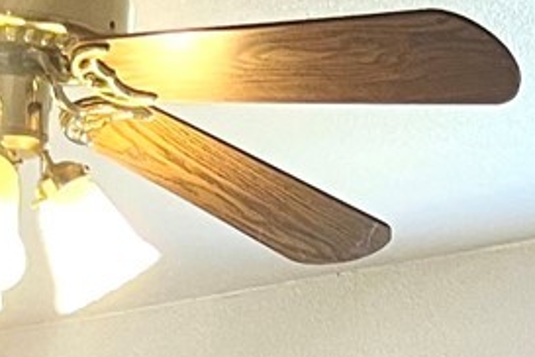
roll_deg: -0.4
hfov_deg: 10.8
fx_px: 2823
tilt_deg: -9.4
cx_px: 180
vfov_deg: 6.2
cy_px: 1310
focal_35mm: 190
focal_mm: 5.1
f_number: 1.6
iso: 125
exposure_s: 1/60
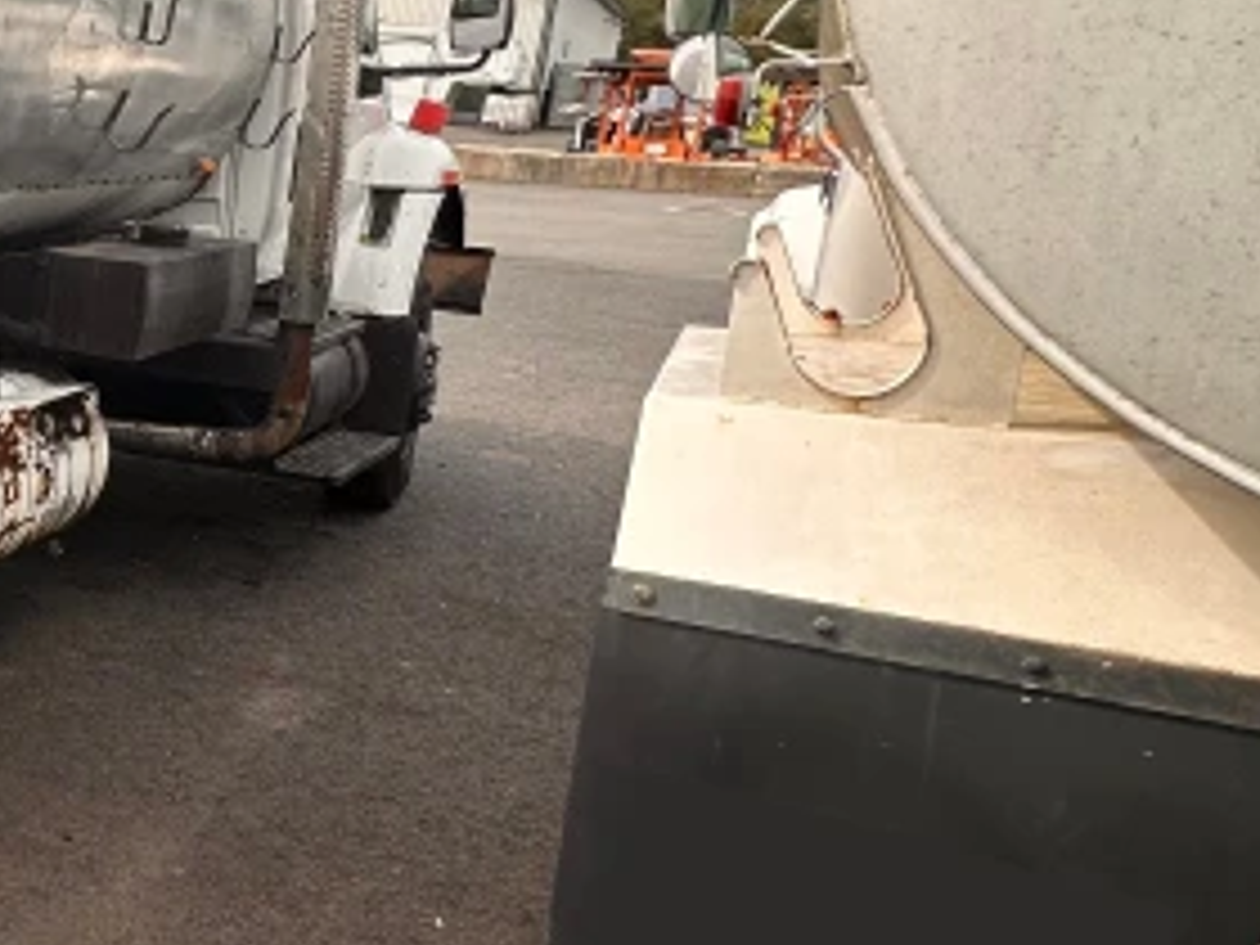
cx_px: -410
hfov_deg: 33.2
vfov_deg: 35.9
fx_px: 1456
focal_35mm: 40
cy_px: 387
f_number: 2.2
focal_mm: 2.22
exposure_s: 1/1072
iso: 50
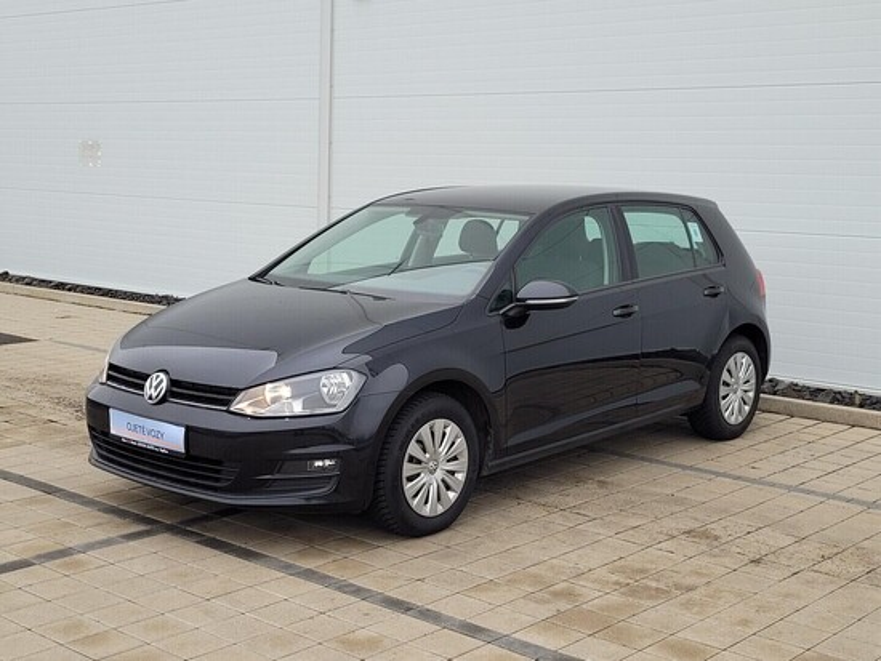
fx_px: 662
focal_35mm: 26
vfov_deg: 53.1
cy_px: 330
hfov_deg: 67.3
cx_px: 440
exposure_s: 1/186
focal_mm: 5.4
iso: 40
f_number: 1.8
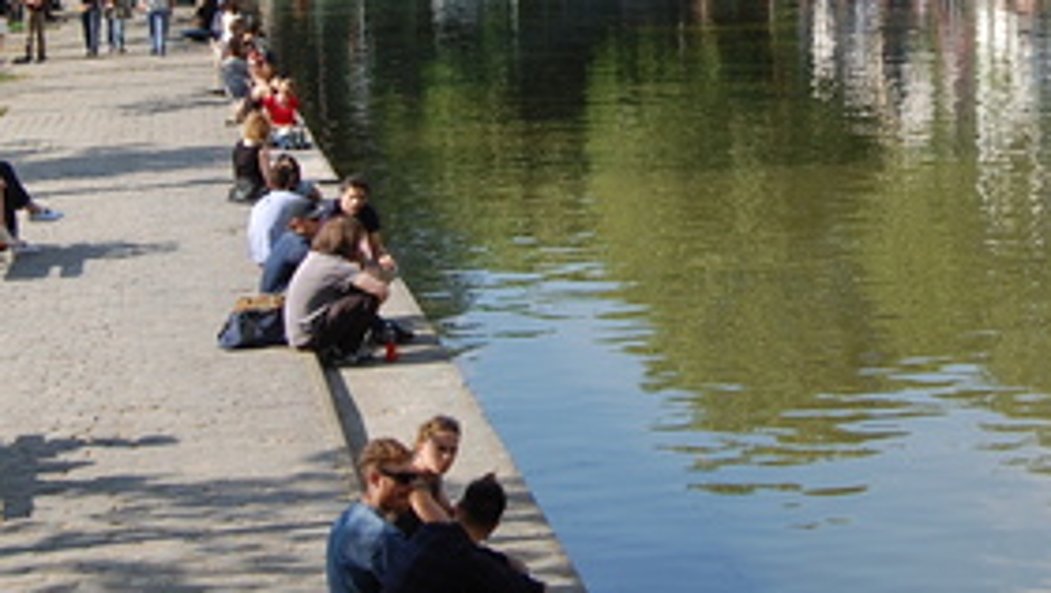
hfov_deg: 19.1
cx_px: 784
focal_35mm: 111
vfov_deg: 10.8
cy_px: -26
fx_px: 3096
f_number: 7.1
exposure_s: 1/200
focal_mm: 30
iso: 200
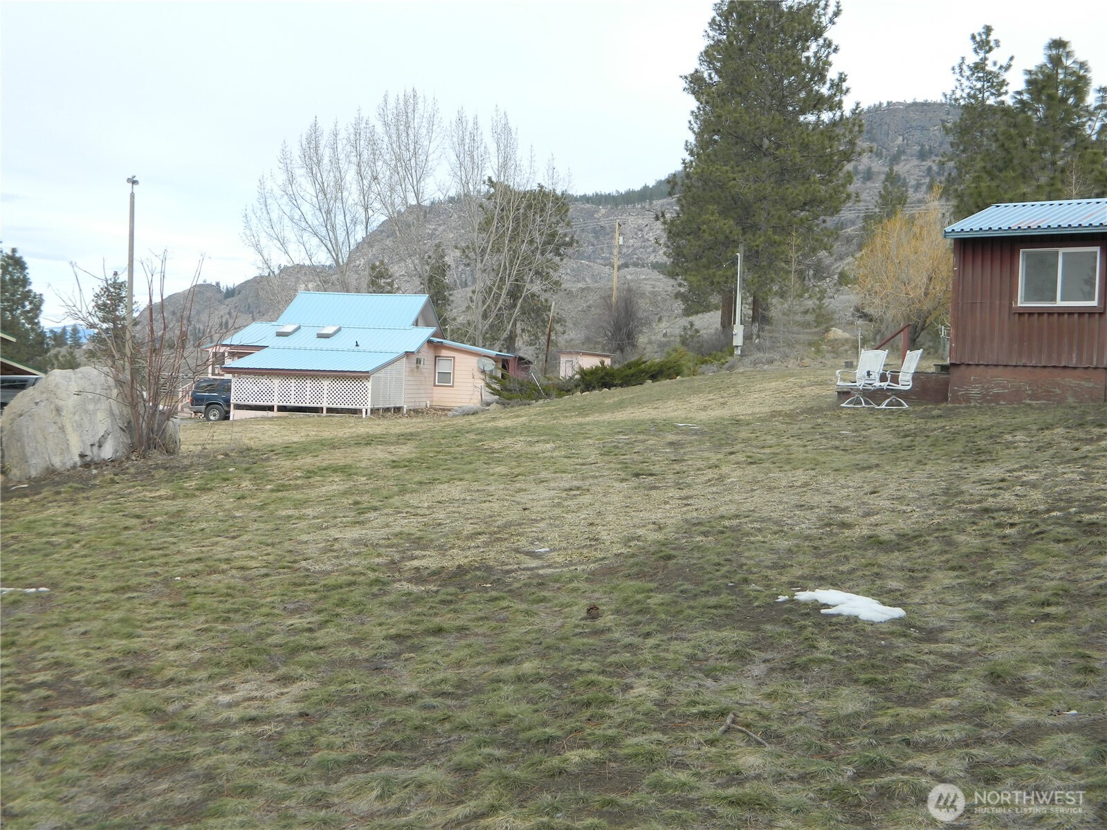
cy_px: 415
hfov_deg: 45.8
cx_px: 554
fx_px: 1311
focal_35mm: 41
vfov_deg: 35.1
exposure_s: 1/400
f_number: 3.5
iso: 80
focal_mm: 7.3
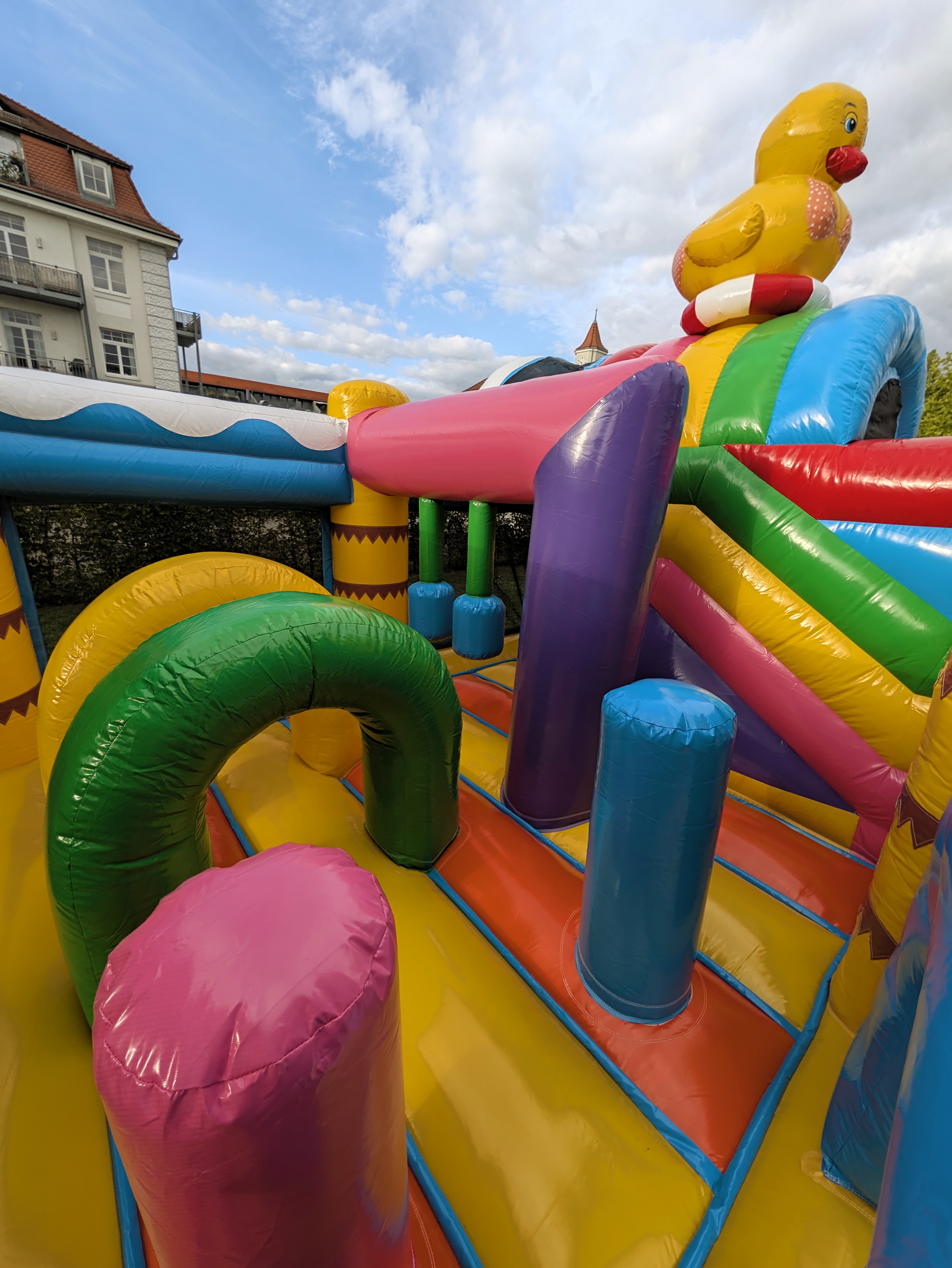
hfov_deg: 94.5
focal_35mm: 12
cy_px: 634
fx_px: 440
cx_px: 476
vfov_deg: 110.5
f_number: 1.7
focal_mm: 2.02
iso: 37
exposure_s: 1/1773
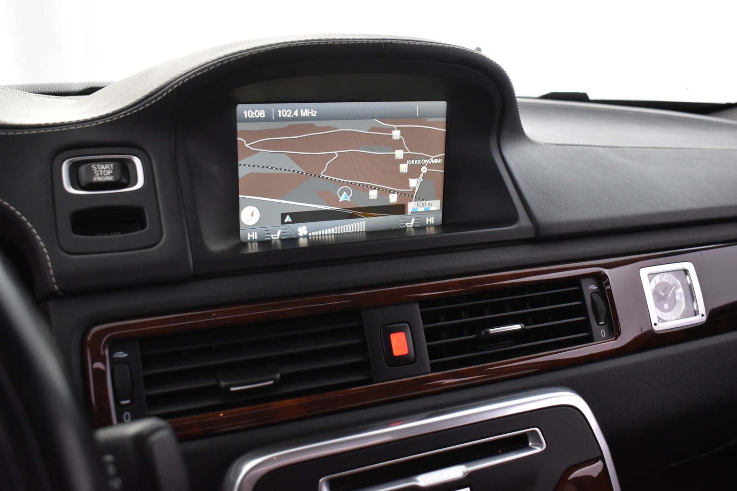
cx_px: 368
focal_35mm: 36
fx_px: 737
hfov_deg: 53.1
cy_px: 246
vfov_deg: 36.9
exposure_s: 1/15
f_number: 5
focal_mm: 24
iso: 1250
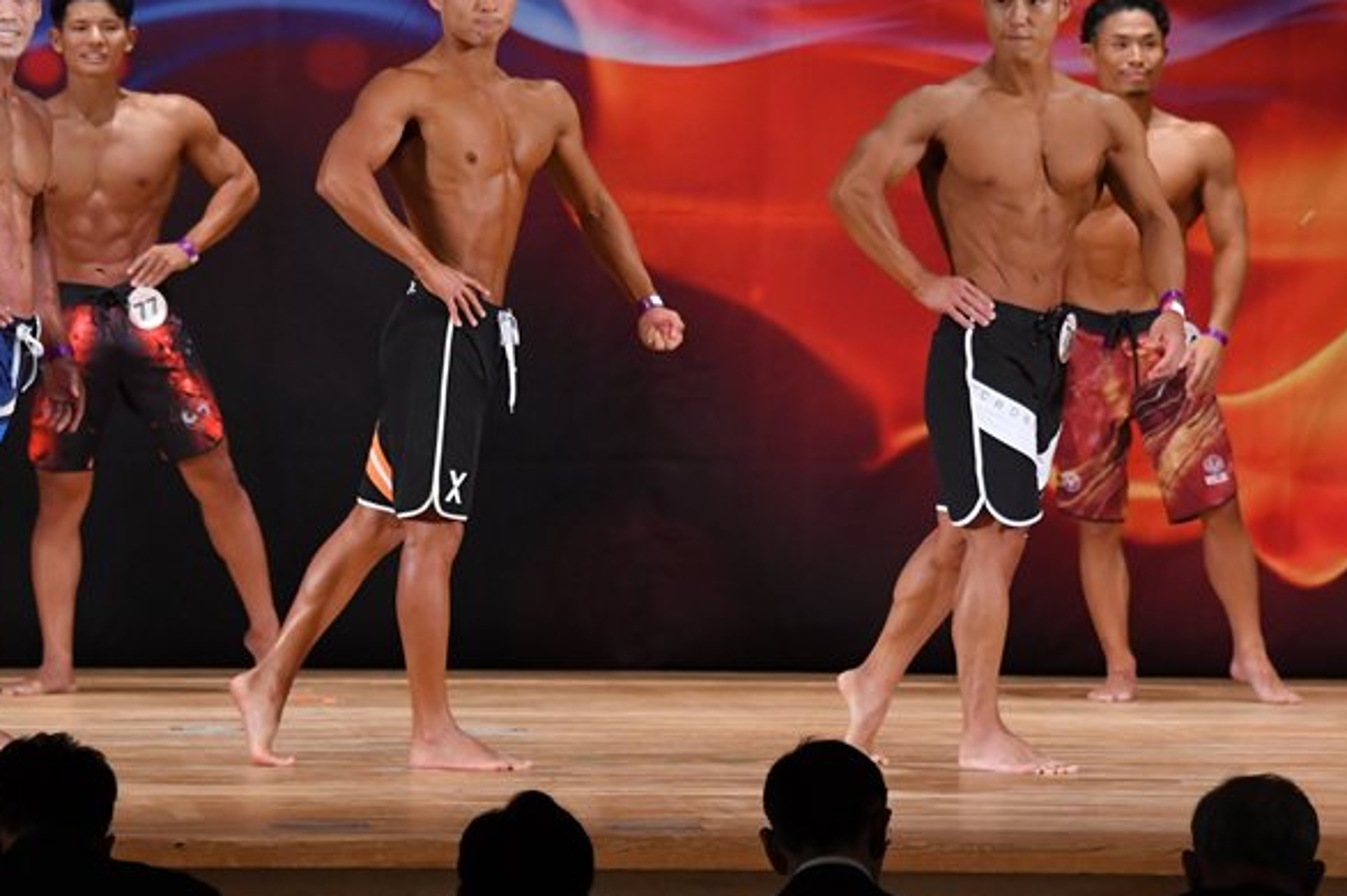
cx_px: 562
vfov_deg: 5.1
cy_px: 329
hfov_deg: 7.7
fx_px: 9984
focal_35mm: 267
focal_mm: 135
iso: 3200
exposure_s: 1/400
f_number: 5.6
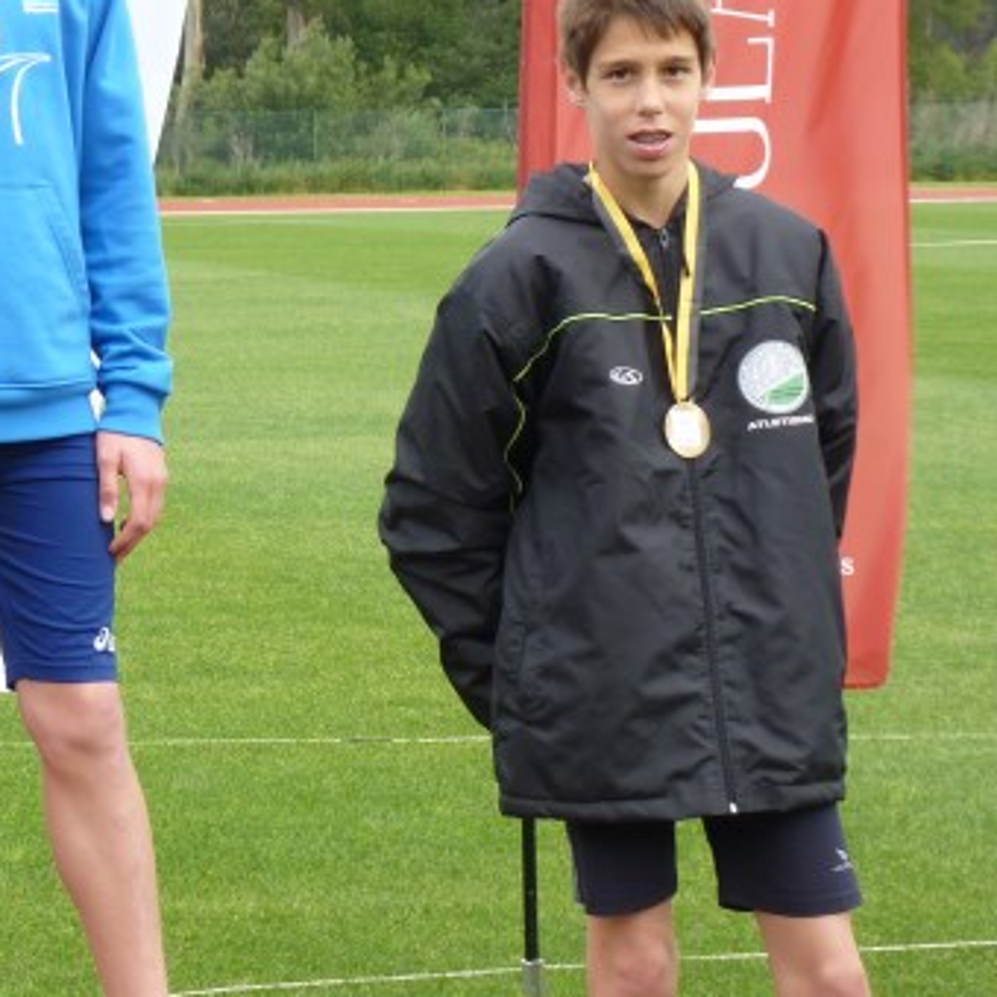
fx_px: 4138
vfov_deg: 13.6
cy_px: 144
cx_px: -126
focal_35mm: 127
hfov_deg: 13.4
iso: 80
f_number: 4
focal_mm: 10.8
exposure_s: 1/125
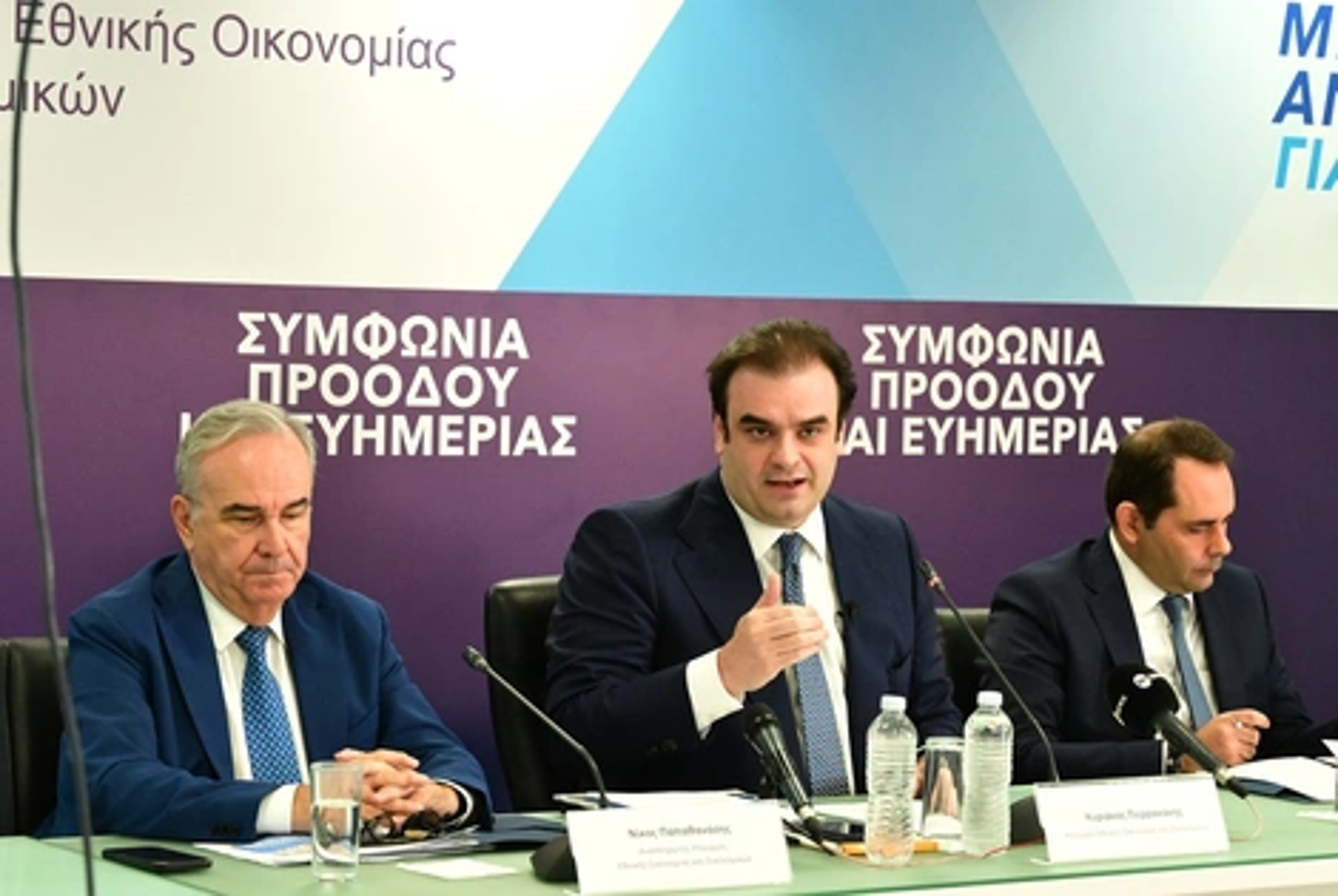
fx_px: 3909
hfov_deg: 19.4
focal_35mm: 105
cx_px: 669
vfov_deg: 13.1
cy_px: 448
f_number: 5
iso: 6400
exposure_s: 1/400
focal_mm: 70
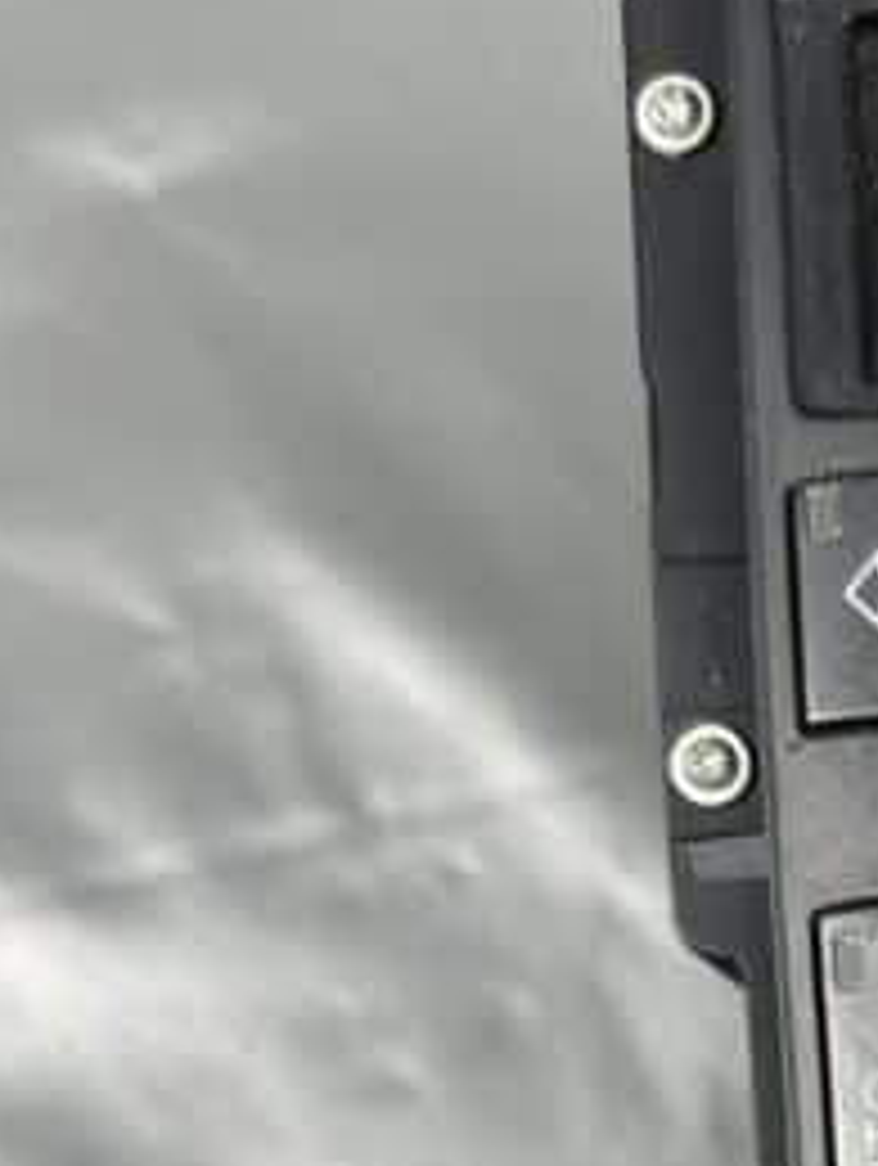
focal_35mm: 74
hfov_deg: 18.1
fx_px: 2496
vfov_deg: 23.5
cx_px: 1256
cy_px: 1486
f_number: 1.78
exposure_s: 1/100
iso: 200
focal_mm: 6.86
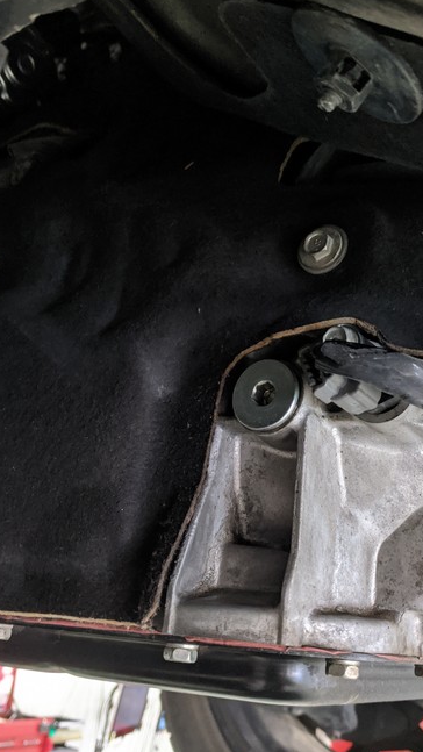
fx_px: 698
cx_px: 260
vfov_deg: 56.6
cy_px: 357
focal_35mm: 35
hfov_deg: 33.6
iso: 487
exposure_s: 1/60
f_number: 2
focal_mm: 4.67
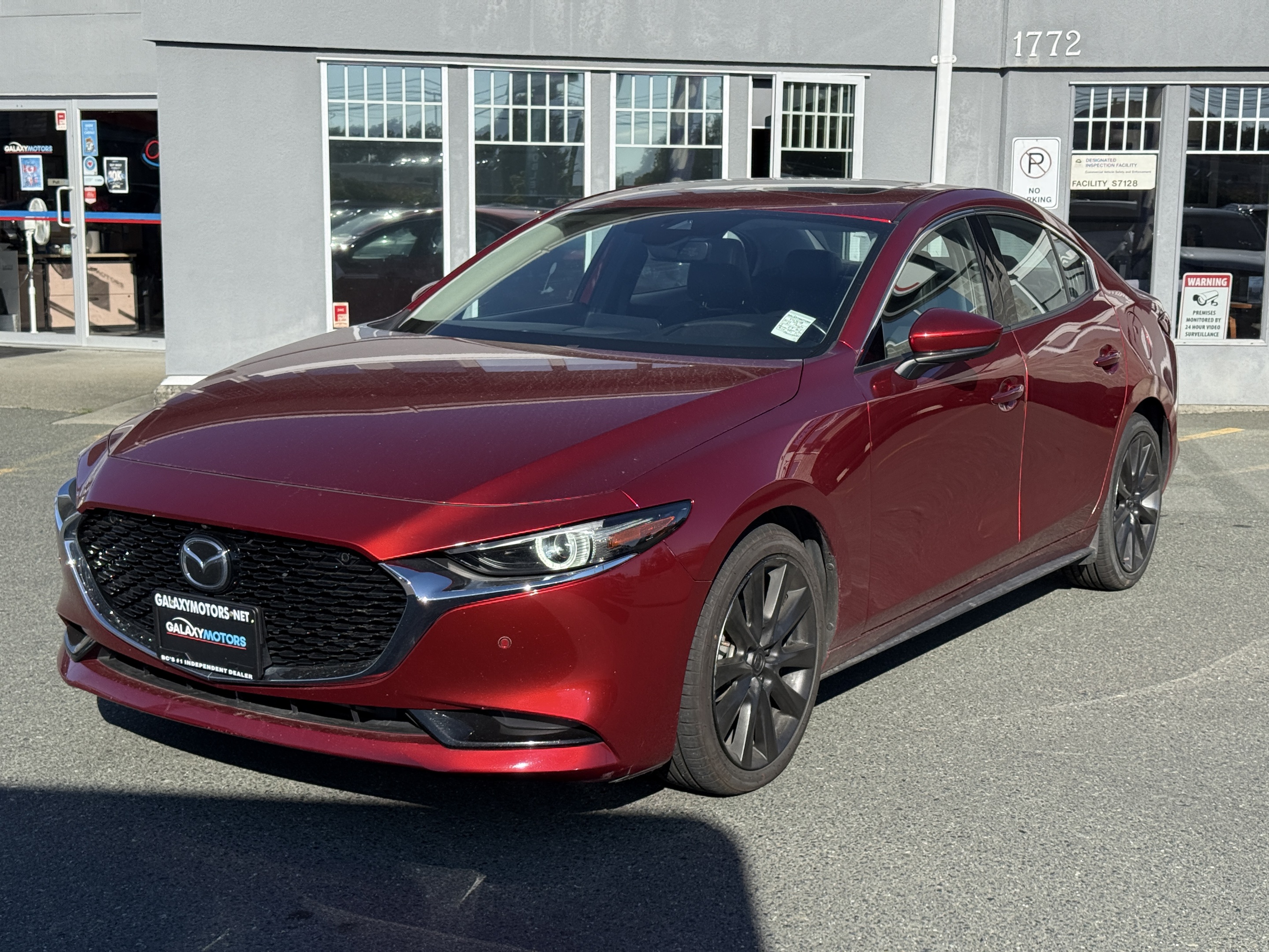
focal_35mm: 48
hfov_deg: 39.7
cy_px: 476
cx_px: 634
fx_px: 1760
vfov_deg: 30.3
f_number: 1.78
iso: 64
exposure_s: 1/4098
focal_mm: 6.76
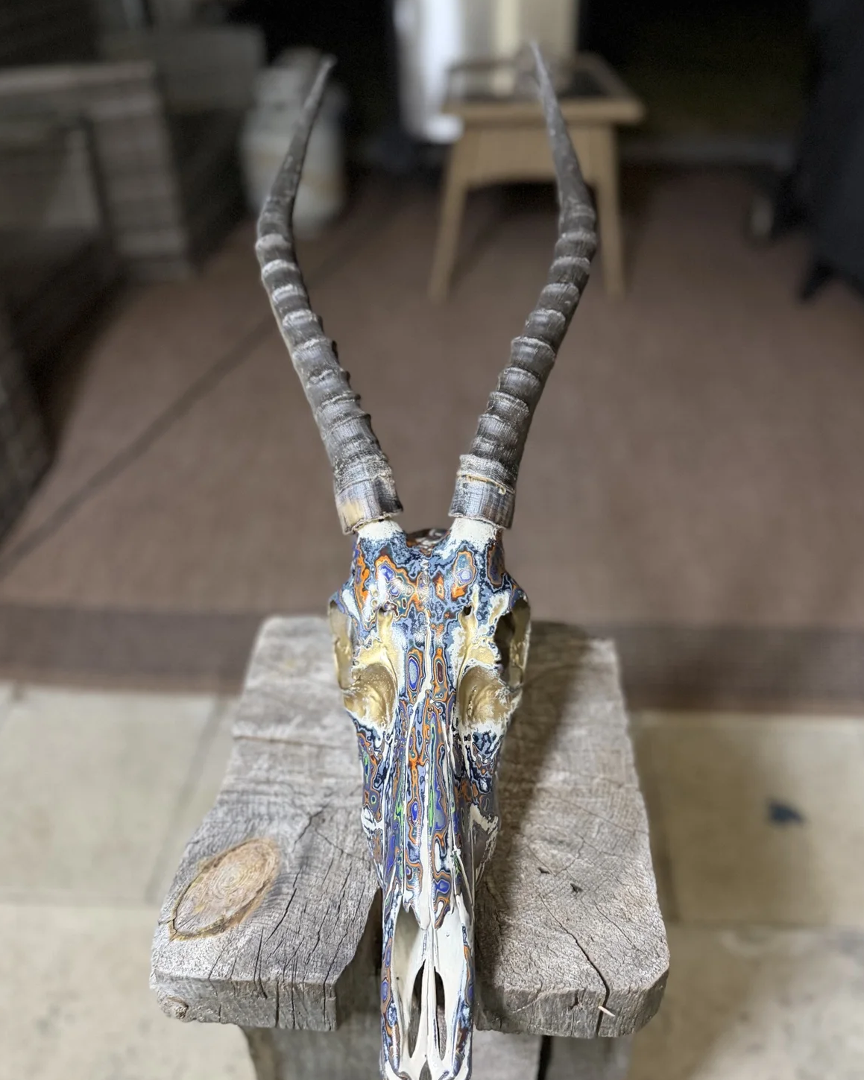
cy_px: 551
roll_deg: +2.2
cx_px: 441
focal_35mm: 26
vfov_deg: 66.0
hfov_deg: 54.9
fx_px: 831
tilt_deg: -36.7
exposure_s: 1/40
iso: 640
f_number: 1.78
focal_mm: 6.76
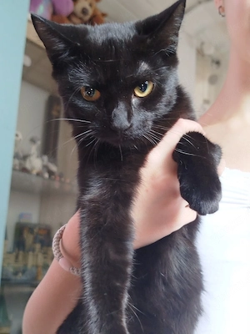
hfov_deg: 32.2
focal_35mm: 45
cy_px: 167
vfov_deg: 42.1
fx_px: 433
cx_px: 125
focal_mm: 5.31
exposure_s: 1/33
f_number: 1.7
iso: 125
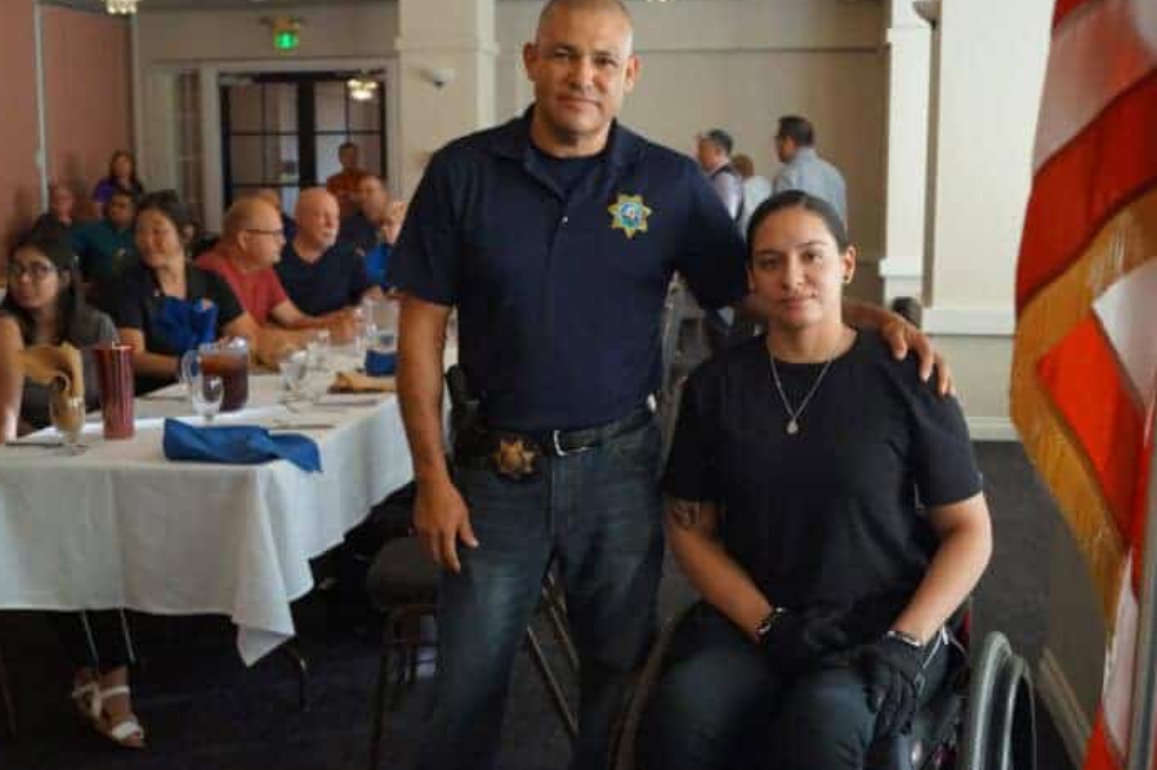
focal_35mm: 40
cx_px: 594
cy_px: 389
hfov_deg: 48.5
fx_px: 1285
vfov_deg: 33.4
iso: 2000
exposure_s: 1/160
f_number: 4
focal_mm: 24
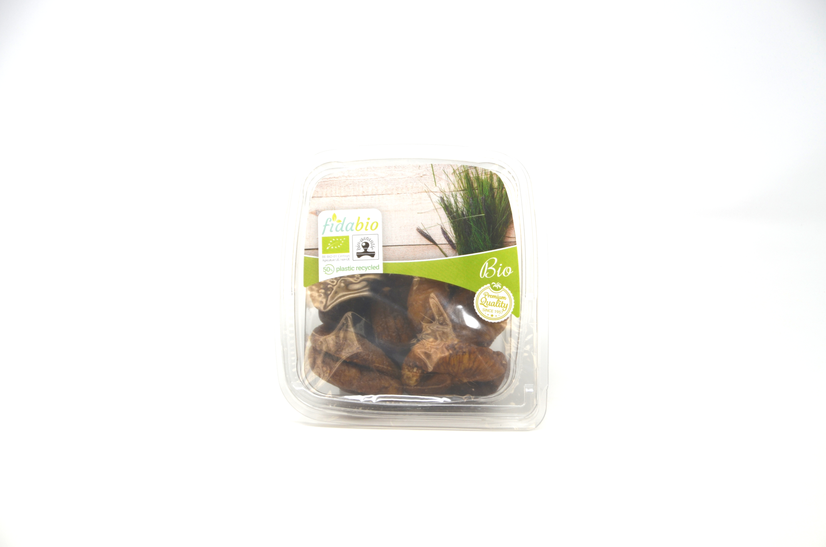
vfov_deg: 15.1
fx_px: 2061
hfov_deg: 22.7
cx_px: 413
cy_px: 274
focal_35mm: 90
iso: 100
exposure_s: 1/100
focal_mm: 60
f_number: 5.3
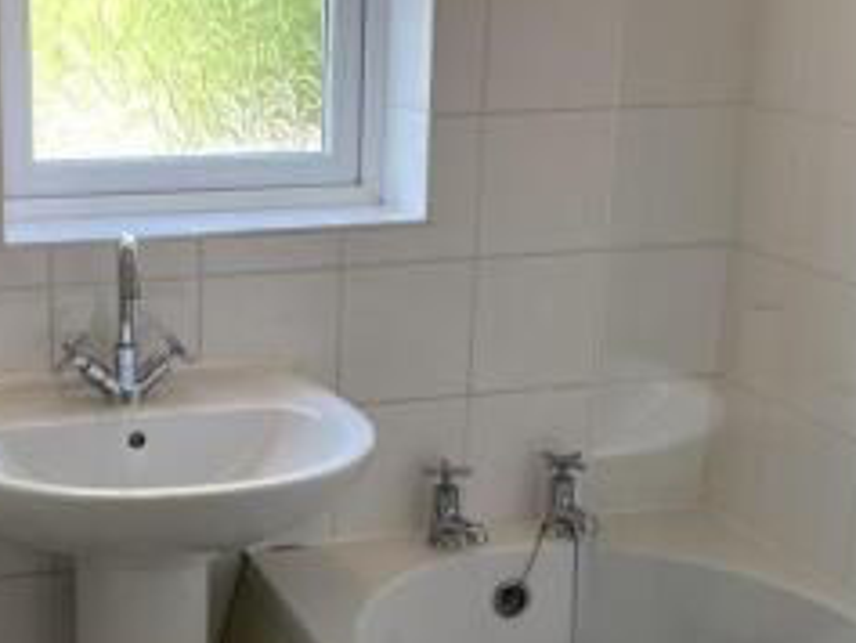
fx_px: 1583
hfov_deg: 29.8
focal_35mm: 64
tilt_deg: -16.1
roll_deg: +0.1
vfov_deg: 22.9
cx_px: 219
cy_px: 377
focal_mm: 4.25
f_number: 1.8
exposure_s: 1/100
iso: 80
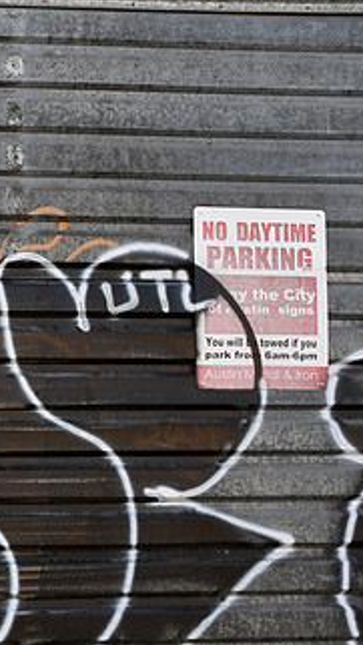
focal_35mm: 68
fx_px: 1164
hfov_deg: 16.7
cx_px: -118
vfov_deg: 30.9
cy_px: 386
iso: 200
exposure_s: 1/250
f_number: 6.3
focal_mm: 24
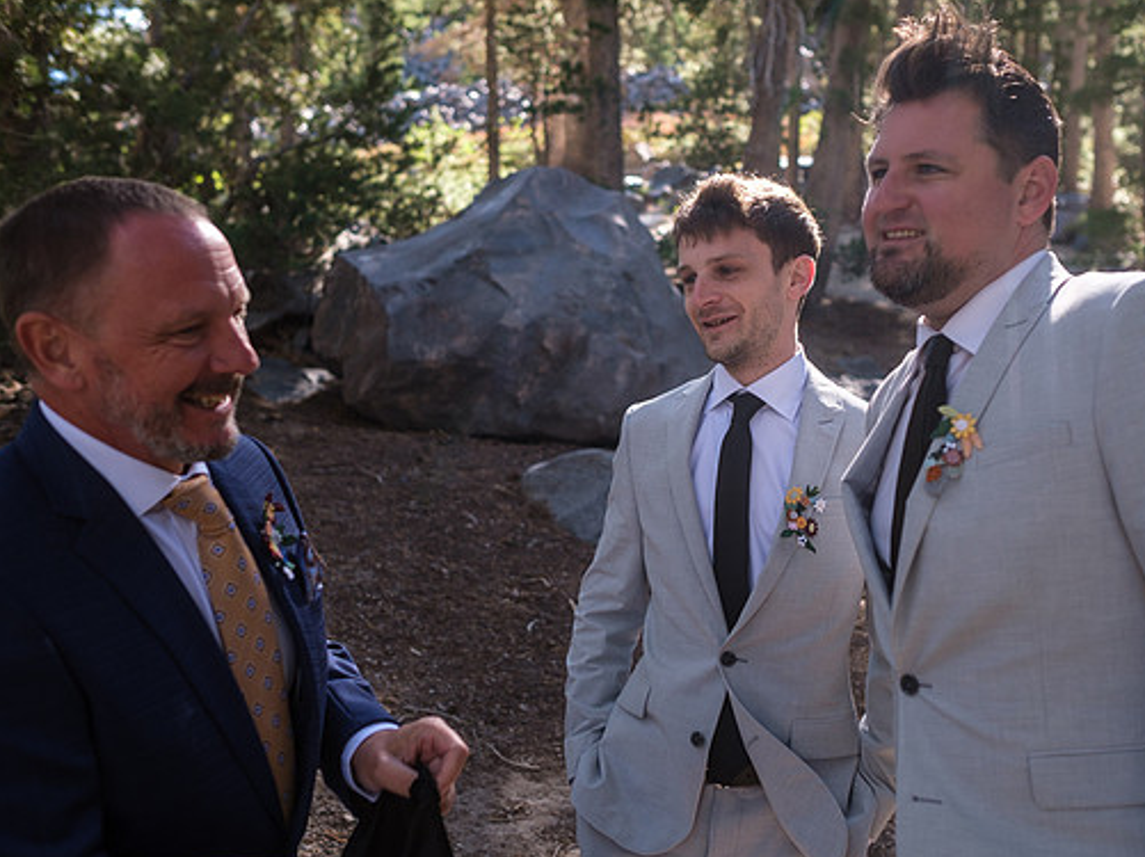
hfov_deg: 47.8
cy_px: 431
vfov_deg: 36.8
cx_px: 654
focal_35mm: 39
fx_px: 1289
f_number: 2.5
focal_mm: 23
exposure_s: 1/480
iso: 160
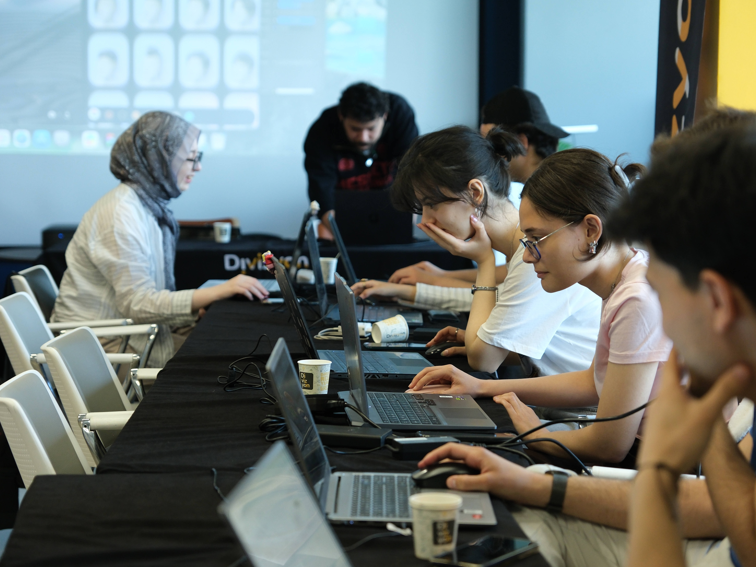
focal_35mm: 90
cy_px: 283
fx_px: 1966
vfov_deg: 16.4
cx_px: 386
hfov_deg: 21.8
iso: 1000
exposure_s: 1/100
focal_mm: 55
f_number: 2.8
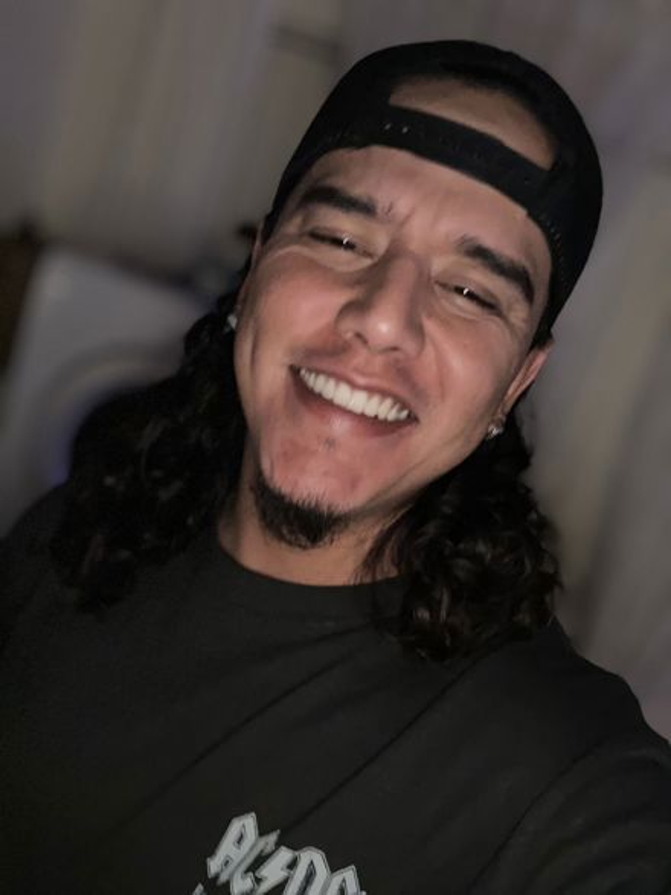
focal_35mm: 30
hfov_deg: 46.8
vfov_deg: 60.0
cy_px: 448
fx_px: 776
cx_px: 336
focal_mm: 2.69
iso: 400
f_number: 1.9
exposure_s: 1/16
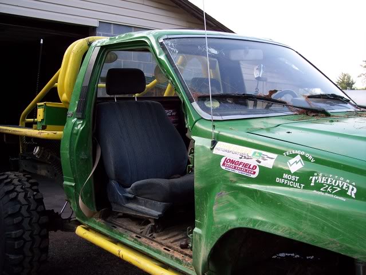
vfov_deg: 36.9
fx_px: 413
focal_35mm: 39
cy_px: 138
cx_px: 183
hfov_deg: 47.8
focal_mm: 8
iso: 100
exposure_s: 1/125
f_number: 3.4
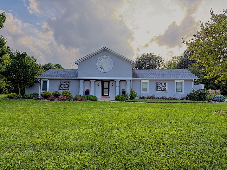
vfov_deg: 56.8
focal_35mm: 24
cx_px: 114
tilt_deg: +2.0
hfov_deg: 71.6
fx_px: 157
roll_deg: +0.2
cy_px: 85
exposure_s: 1/476
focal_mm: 6.76
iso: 100
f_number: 1.78
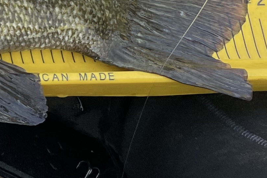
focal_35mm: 134
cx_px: -280
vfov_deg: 10.1
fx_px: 993
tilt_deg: -59.3
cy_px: -28
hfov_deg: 13.1
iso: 32
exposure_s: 1/381
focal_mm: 4.2
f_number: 1.6
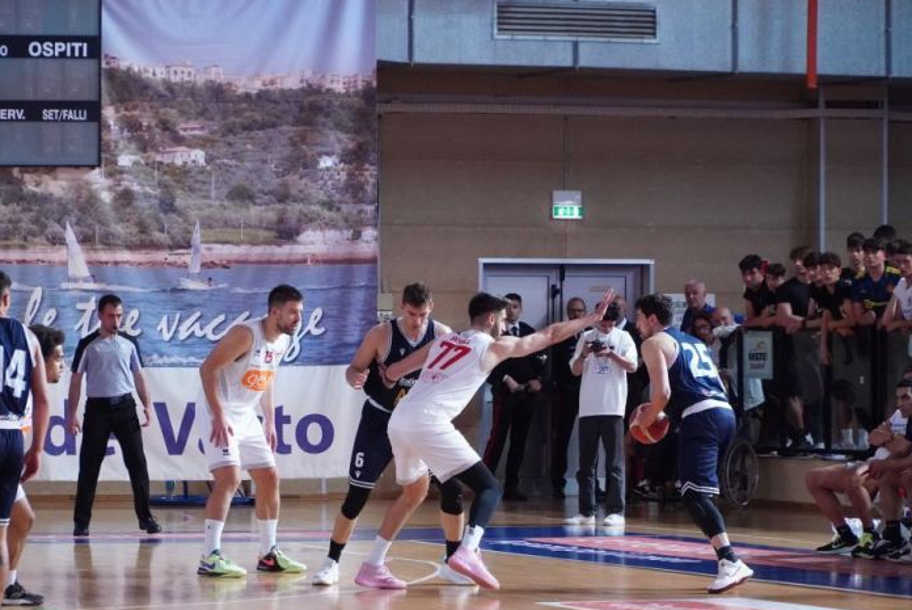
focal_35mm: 178
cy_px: 323
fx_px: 4501
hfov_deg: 11.6
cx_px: 392
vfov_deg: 7.7
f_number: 5
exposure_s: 1/640
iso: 5000
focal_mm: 103
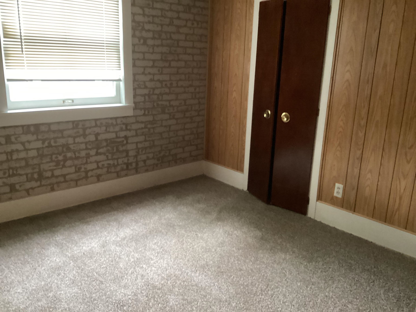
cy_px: 156
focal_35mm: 31
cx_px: 208
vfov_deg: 45.4
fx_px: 373
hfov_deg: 58.4
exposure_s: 1/25
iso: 800
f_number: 2.4
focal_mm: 3.3
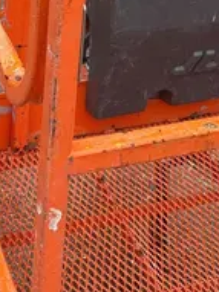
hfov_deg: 14.7
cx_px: 164
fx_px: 844
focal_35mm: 100
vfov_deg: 18.9
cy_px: -31
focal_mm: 5.96
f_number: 1.6
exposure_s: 1/286
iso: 50
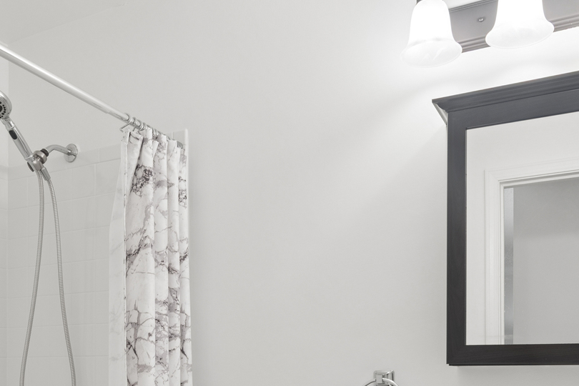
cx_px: 302
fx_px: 579
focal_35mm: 36
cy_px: 370
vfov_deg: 34.2
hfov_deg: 53.1
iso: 200
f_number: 8
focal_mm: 12
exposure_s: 1/8
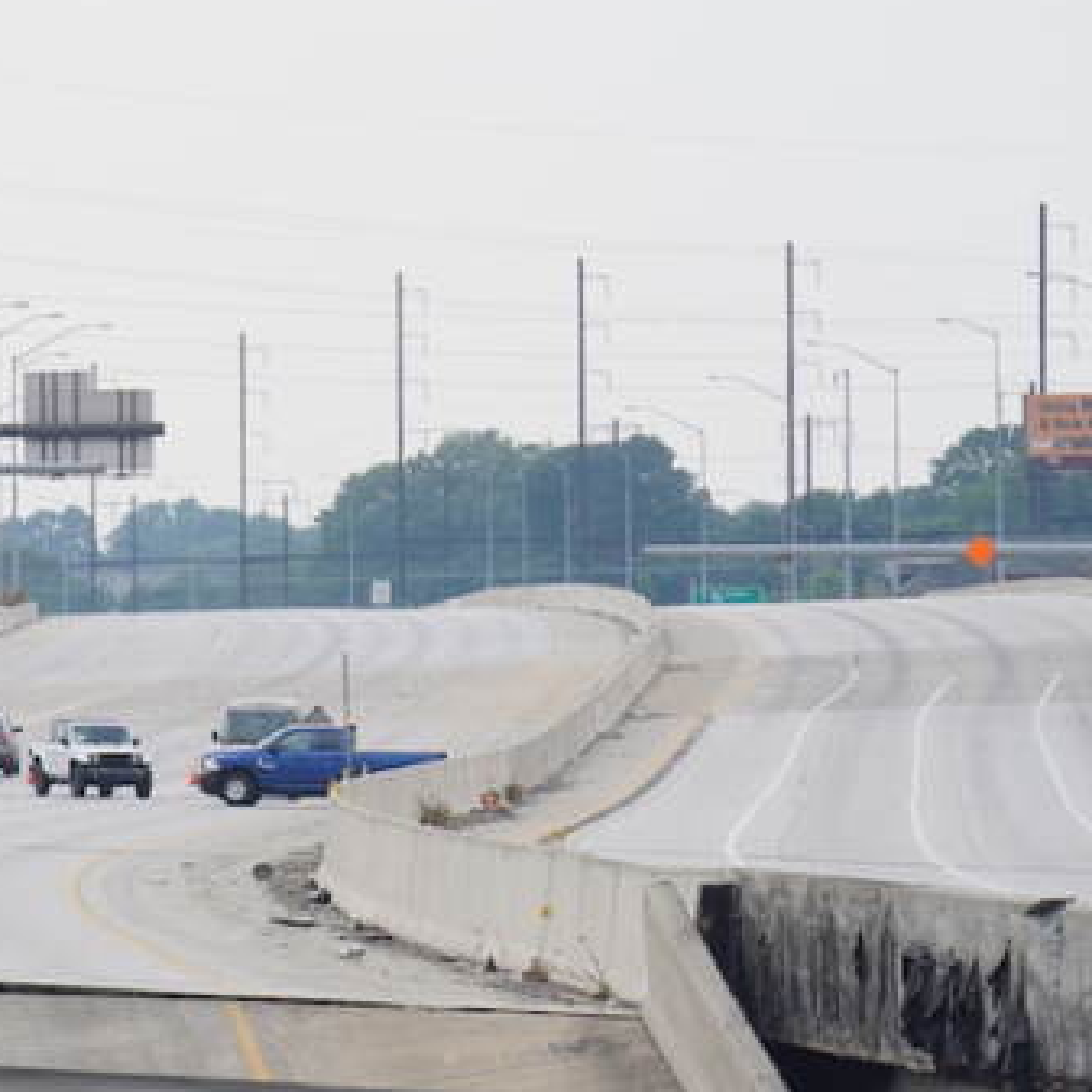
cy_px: 1061
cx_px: -178
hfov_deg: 5.0
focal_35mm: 346
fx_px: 12349
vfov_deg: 5.1
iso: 400
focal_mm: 134
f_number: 9
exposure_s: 1/800
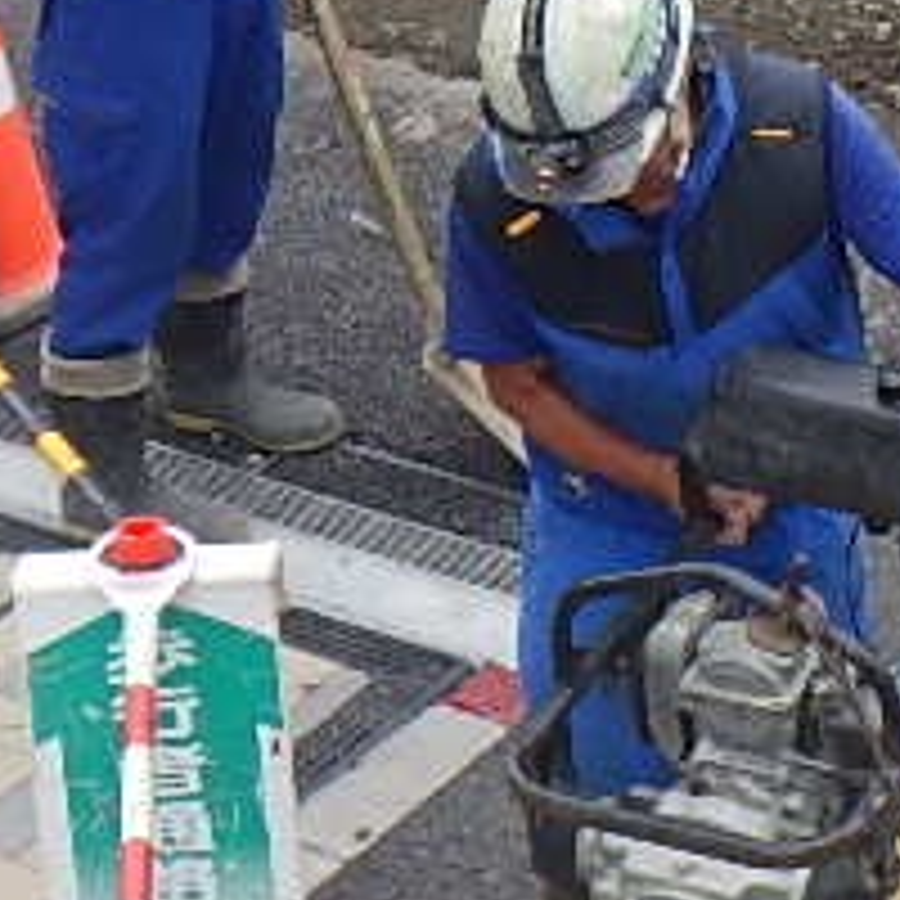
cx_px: 320
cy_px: -140
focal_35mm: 158
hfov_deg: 11.1
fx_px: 4648
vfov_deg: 10.9
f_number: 4.2
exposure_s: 1/250
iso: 125
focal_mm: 5
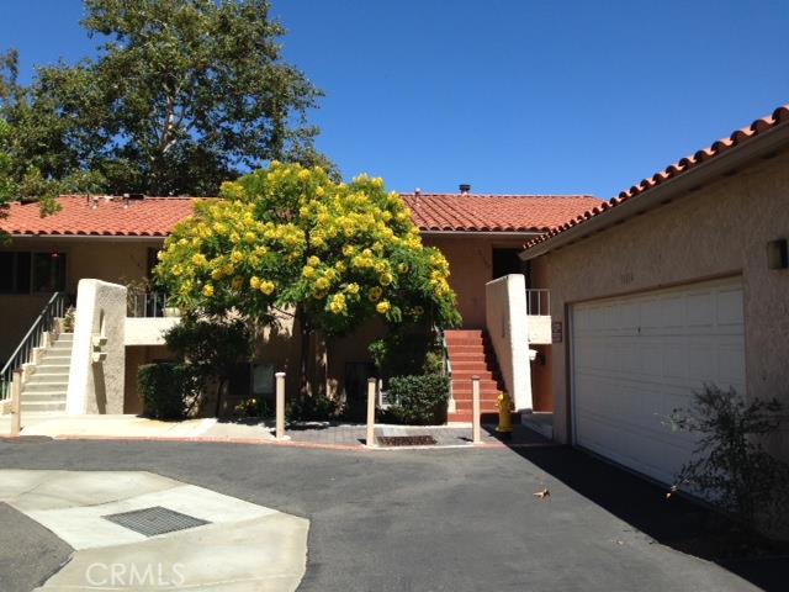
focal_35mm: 33
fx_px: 752
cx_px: 394
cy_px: 296
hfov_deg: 55.4
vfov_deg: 42.9
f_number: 2.4
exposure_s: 1/1355
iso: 50
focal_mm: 4.12
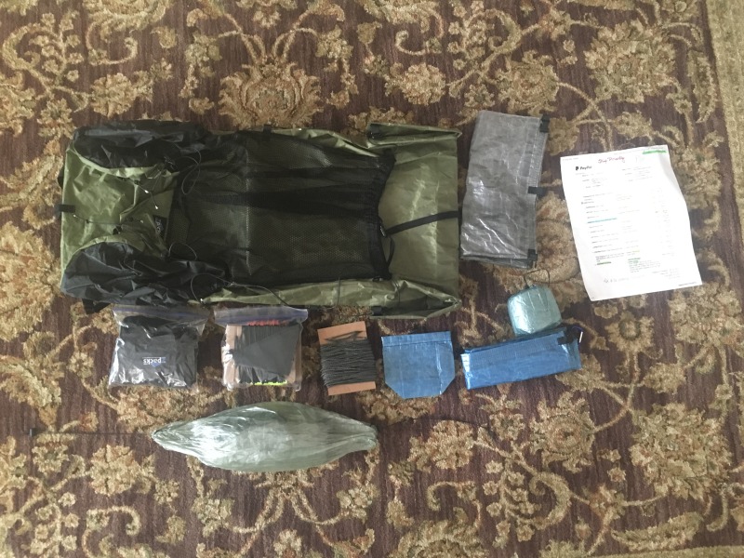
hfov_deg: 61.7
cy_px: 279
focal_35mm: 29
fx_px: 623
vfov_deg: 48.2
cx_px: 372
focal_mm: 4.15
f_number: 2.2
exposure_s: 1/15
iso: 500
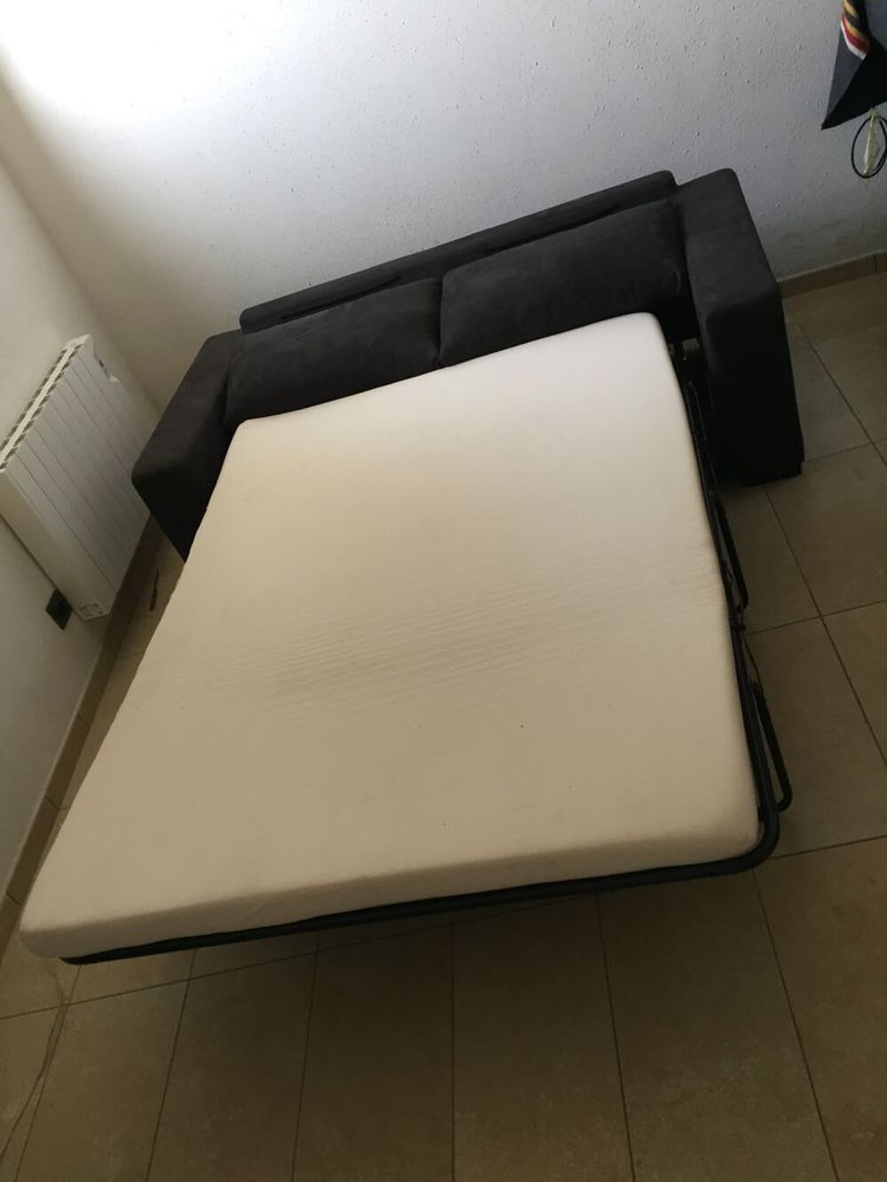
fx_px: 991
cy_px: 591
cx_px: 444
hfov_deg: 48.2
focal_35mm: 29
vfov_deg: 61.7
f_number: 2.2
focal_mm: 4.15
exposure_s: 1/33
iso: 100
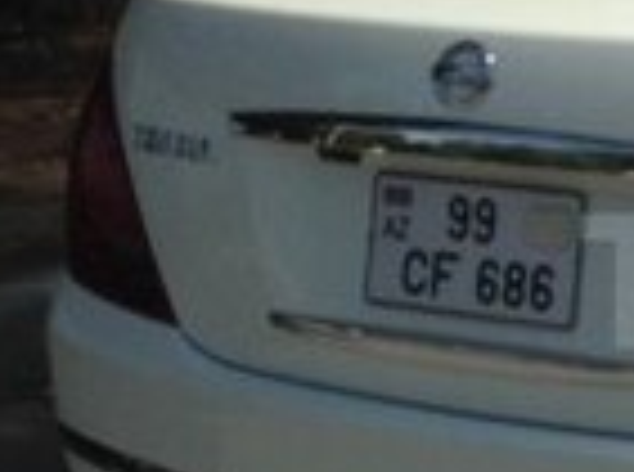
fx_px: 2832
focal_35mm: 155
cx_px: 1039
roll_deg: -0.9
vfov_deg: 9.5
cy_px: 281
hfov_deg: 12.0
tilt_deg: -16.1
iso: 50
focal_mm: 4.12
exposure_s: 1/2463
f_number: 2.4
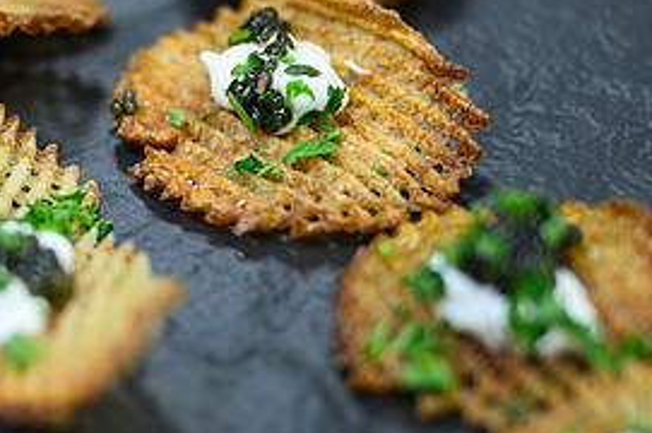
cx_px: 118
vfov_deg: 13.0
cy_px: 220
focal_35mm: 105
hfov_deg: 19.3
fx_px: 1899
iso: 1250
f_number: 2.8
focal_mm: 49
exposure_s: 1/320
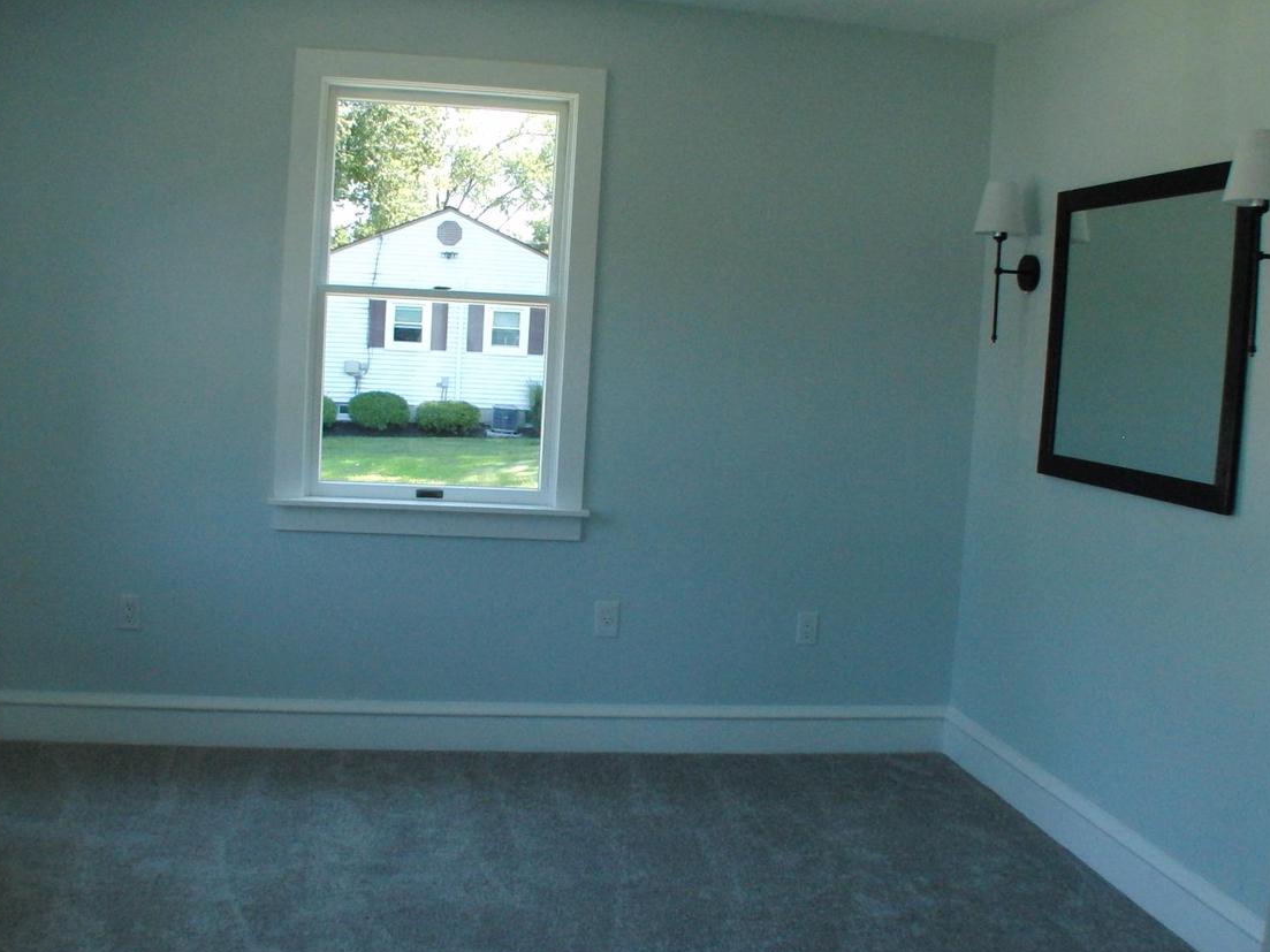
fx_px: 1724
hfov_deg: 40.4
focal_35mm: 47
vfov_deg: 30.9
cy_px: 510
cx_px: 593
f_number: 4.2
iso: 400
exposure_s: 1/200
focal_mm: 7.3
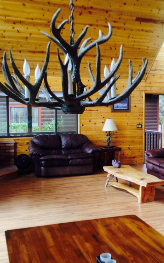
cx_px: 104
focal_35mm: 47
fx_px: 336
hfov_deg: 27.3
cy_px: 132
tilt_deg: -3.9
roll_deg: +0.5
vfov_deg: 42.7
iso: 50
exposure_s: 1/30
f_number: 2.4
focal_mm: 4.12
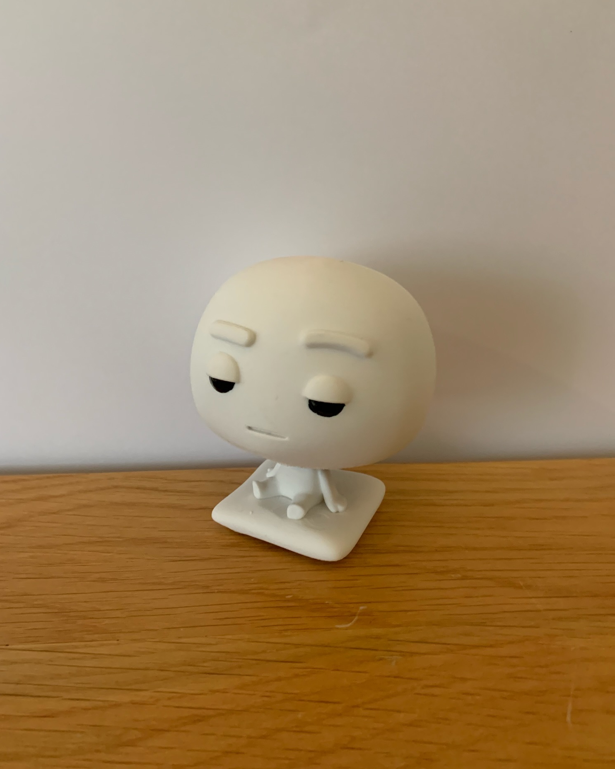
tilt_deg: -21.7
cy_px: 380
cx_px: 297
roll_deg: -2.7
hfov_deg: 51.5
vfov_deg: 62.2
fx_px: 637
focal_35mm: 28
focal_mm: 4.25
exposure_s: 1/48
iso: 400
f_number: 1.8
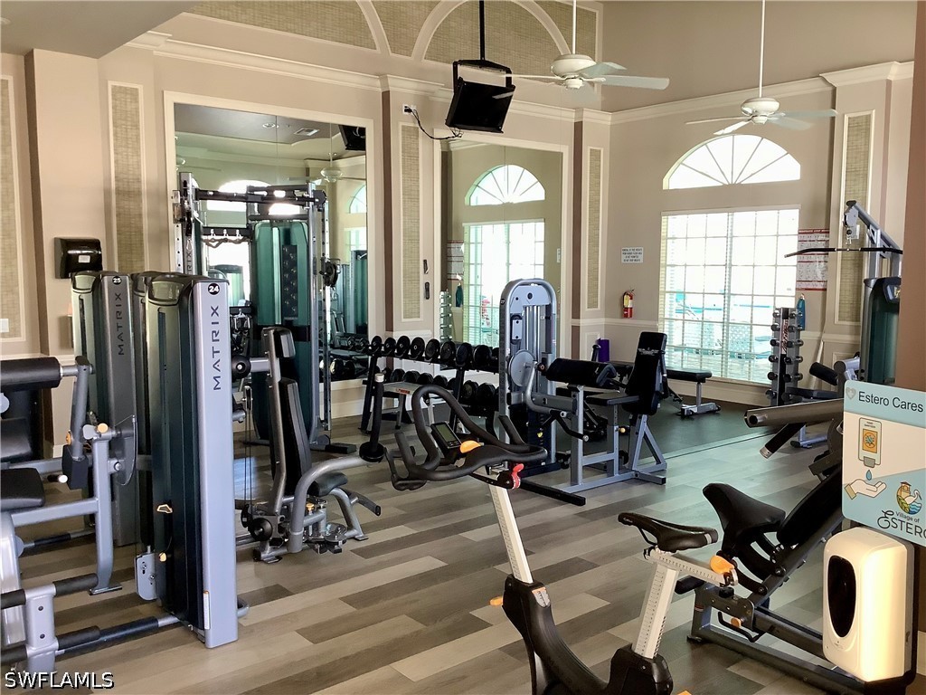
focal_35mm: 31
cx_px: 463
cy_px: 348
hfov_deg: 58.4
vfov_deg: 45.4
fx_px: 829
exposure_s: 1/50
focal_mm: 3.3
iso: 200
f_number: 2.4
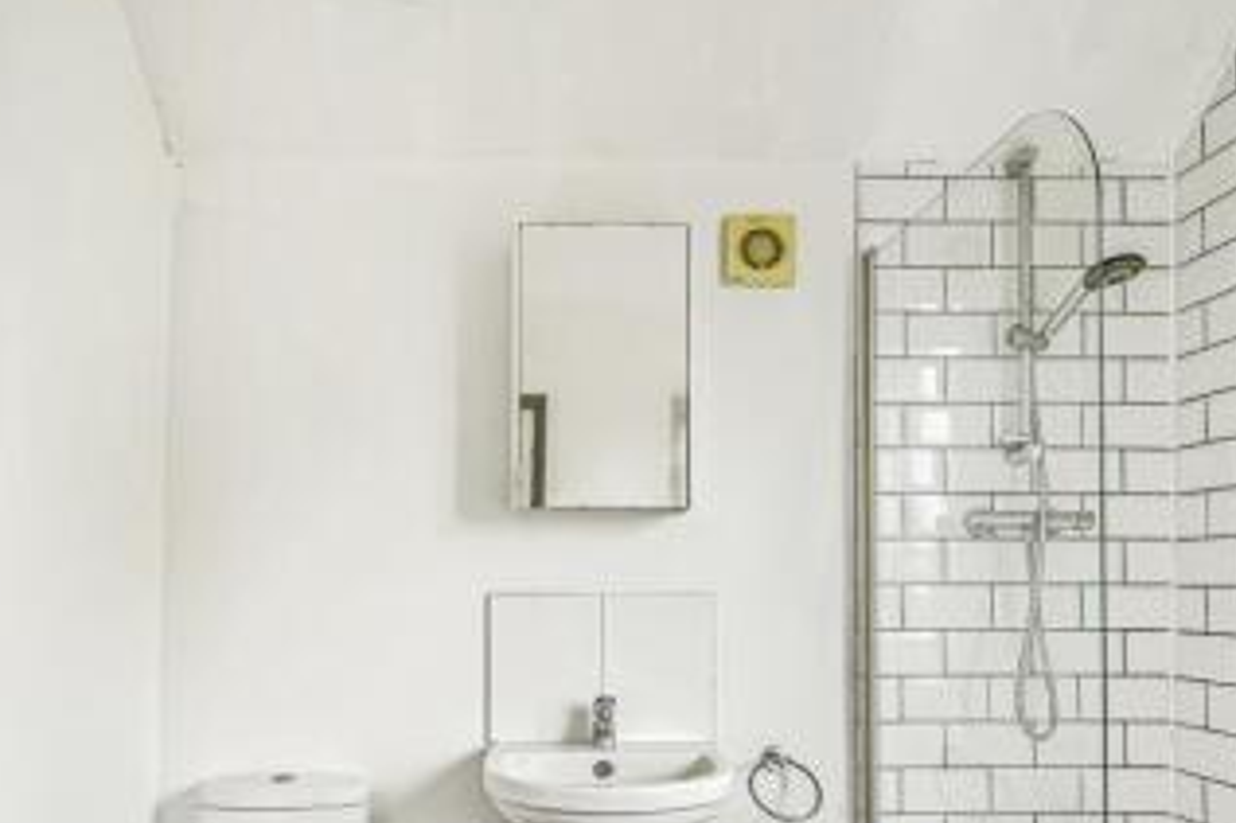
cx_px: 554
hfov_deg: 73.6
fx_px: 824
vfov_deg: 51.8
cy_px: 568
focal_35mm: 24
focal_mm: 16
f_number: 11
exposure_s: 1/50
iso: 100
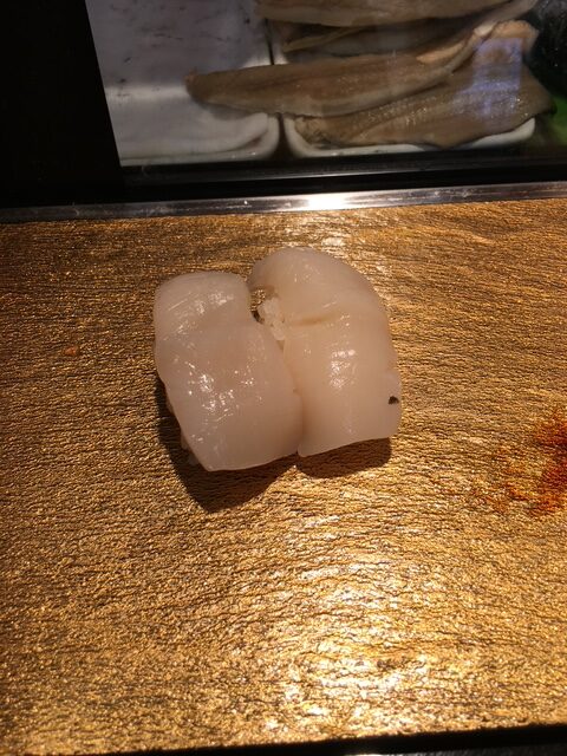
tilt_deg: -51.9
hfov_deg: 48.2
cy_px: 378
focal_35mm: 29
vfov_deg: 61.7
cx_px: 284
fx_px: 633
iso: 25
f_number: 2.2
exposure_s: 1/147
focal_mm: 4.15
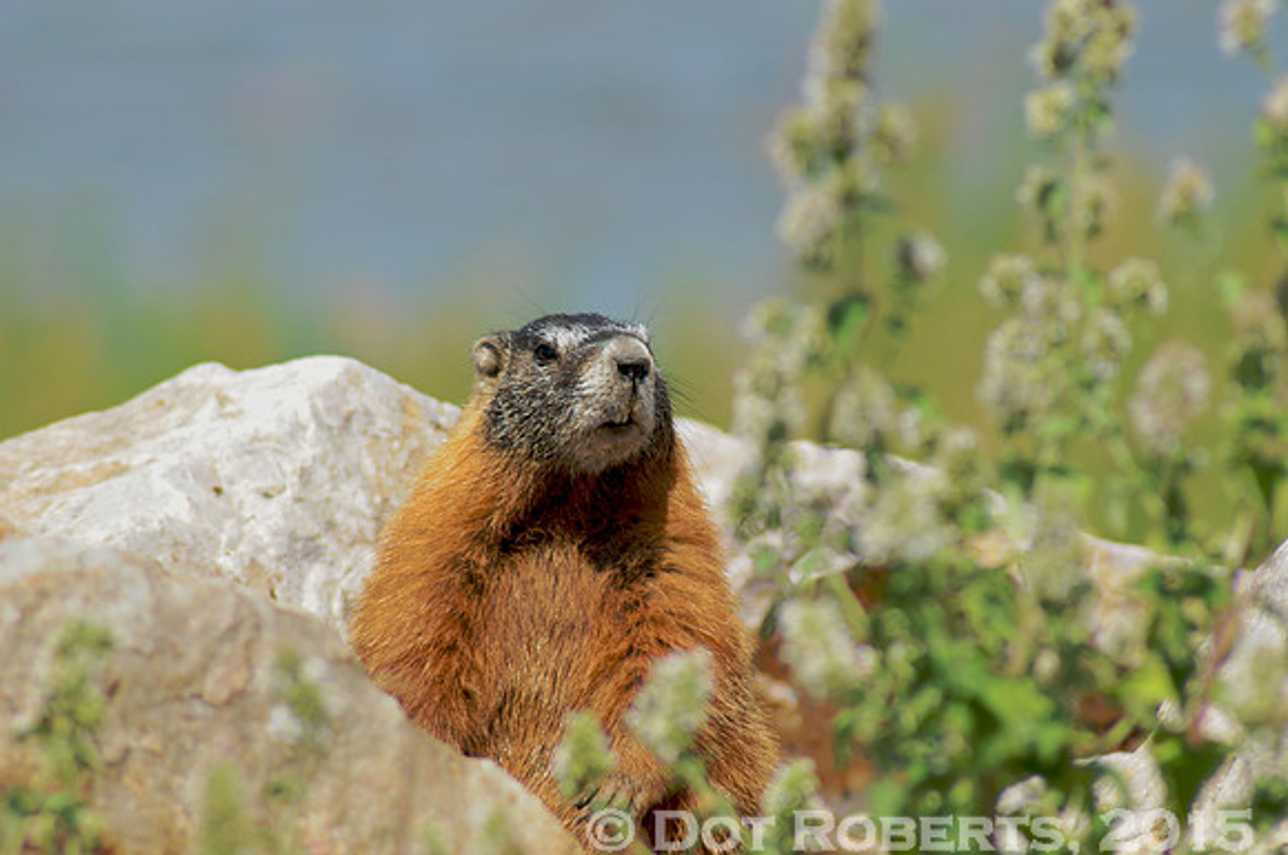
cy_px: 428
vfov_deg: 3.0
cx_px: 644
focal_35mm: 450
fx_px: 16077
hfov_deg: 4.6
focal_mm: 300
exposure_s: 1/400
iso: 200
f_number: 10
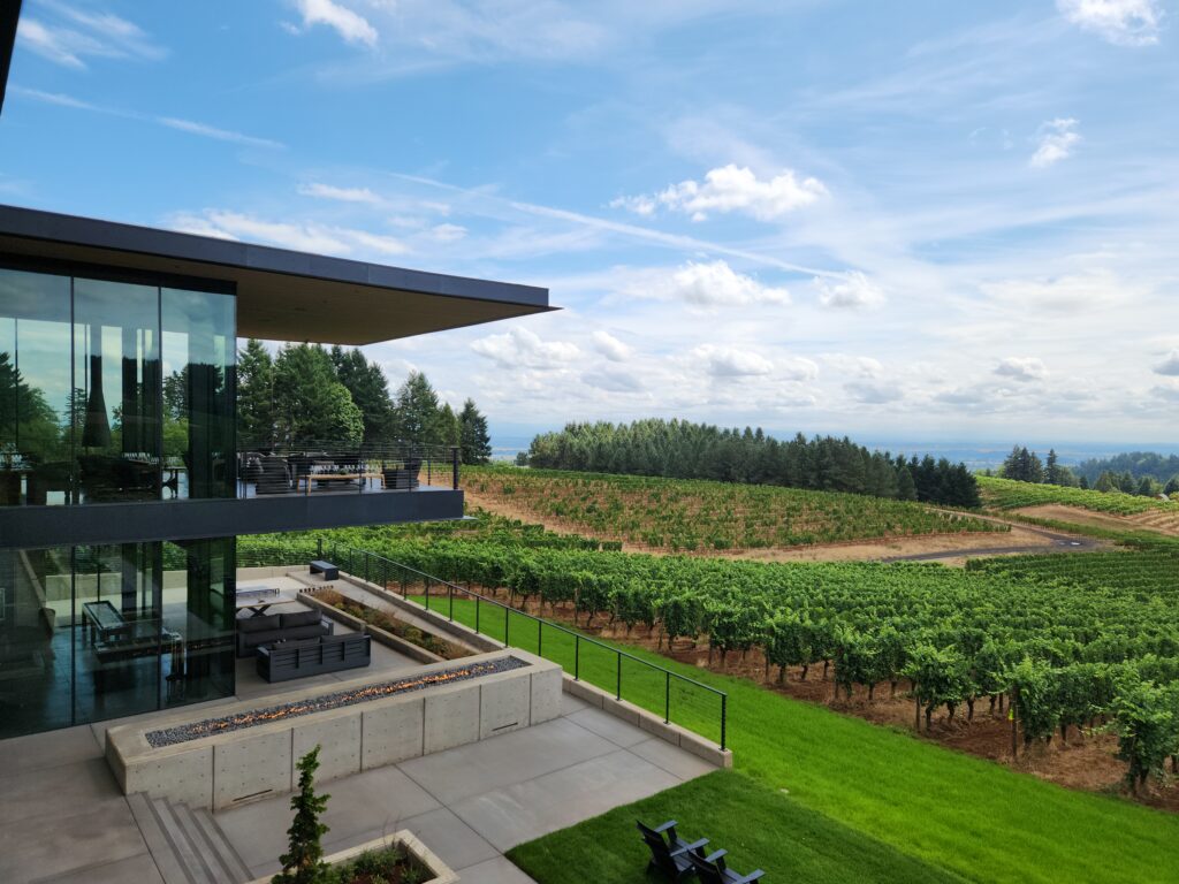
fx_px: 783
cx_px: 590
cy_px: 442
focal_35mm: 23
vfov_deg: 58.9
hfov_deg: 73.9
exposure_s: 1/1628
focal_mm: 5.4
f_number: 1.8
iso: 20
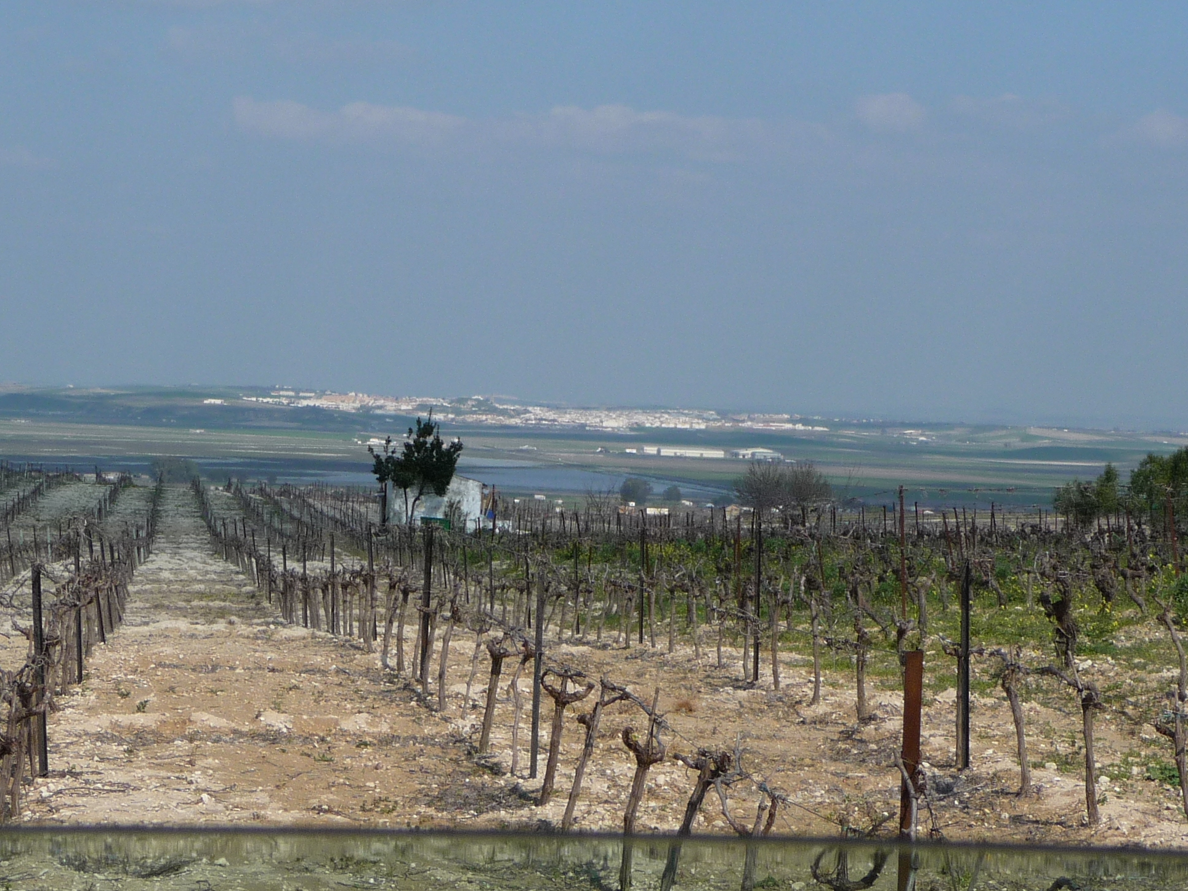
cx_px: 610
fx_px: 3535
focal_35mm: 103
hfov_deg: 19.1
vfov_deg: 14.4
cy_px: 422
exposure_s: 1/1300
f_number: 4.4
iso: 100
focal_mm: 9.8
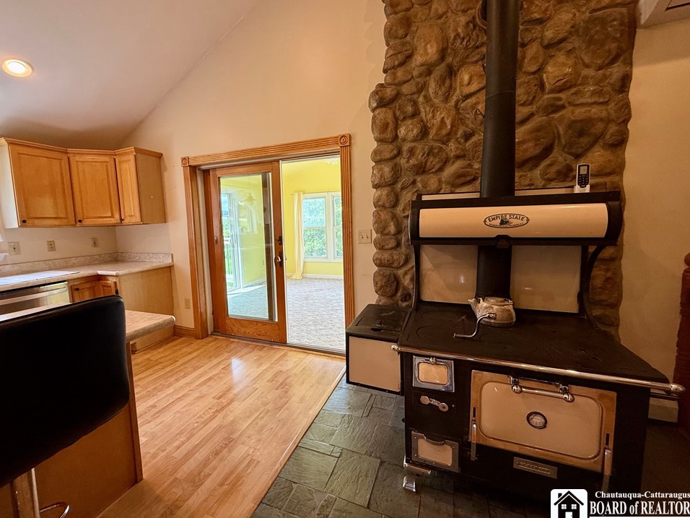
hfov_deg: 98.1
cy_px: 249
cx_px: 328
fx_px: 299
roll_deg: +1.6
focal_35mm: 15
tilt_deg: -4.5
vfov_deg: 81.7
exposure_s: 1/120
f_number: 2.2
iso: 100
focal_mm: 2.22
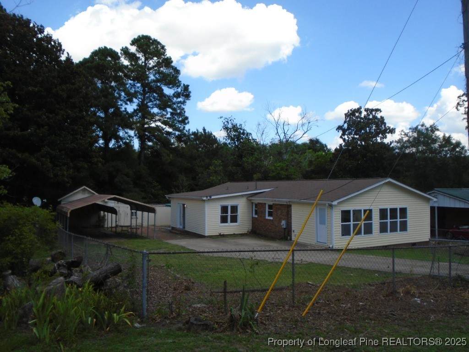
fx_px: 420
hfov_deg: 58.4
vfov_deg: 45.4
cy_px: 176
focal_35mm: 31
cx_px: 234
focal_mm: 5.5
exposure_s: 1/640
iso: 100
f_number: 3.5
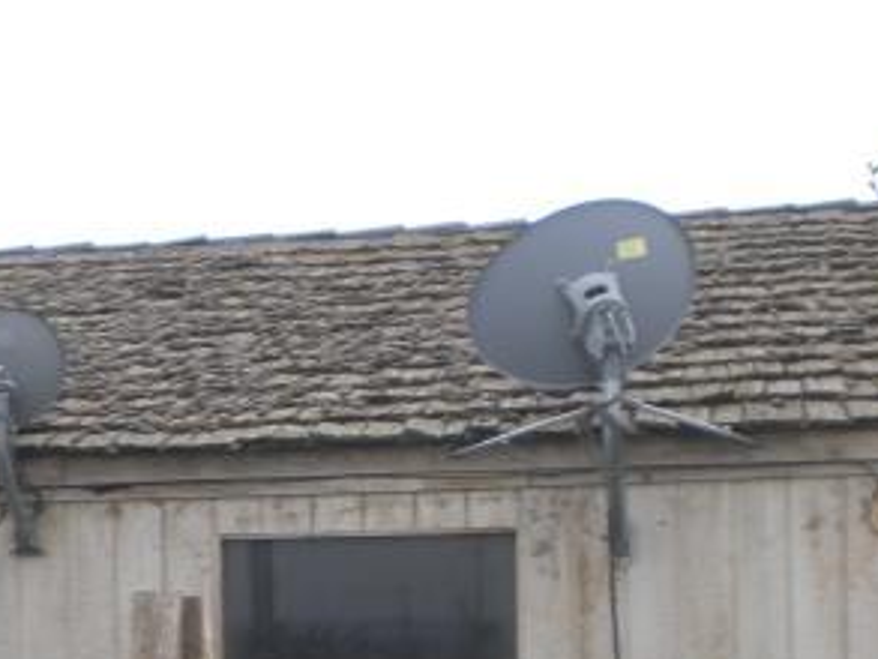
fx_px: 2106
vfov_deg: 17.4
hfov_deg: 23.5
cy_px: 653
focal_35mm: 83
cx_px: 345
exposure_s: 1/320
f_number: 3.1
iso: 50
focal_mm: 6.3
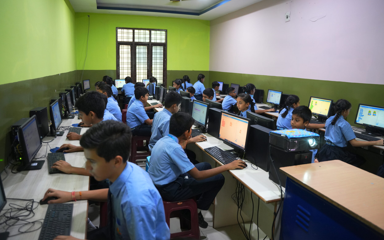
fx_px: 262
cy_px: 117
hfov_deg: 72.5
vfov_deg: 49.3
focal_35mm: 25
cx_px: 194
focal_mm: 24
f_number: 2.8
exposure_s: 1/60
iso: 1600
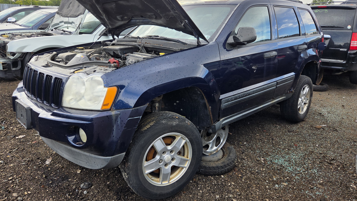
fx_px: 246
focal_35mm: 26
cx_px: 172
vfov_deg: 44.3
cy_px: 92
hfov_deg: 71.9
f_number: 1.8
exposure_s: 1/2265
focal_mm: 5.4
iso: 80
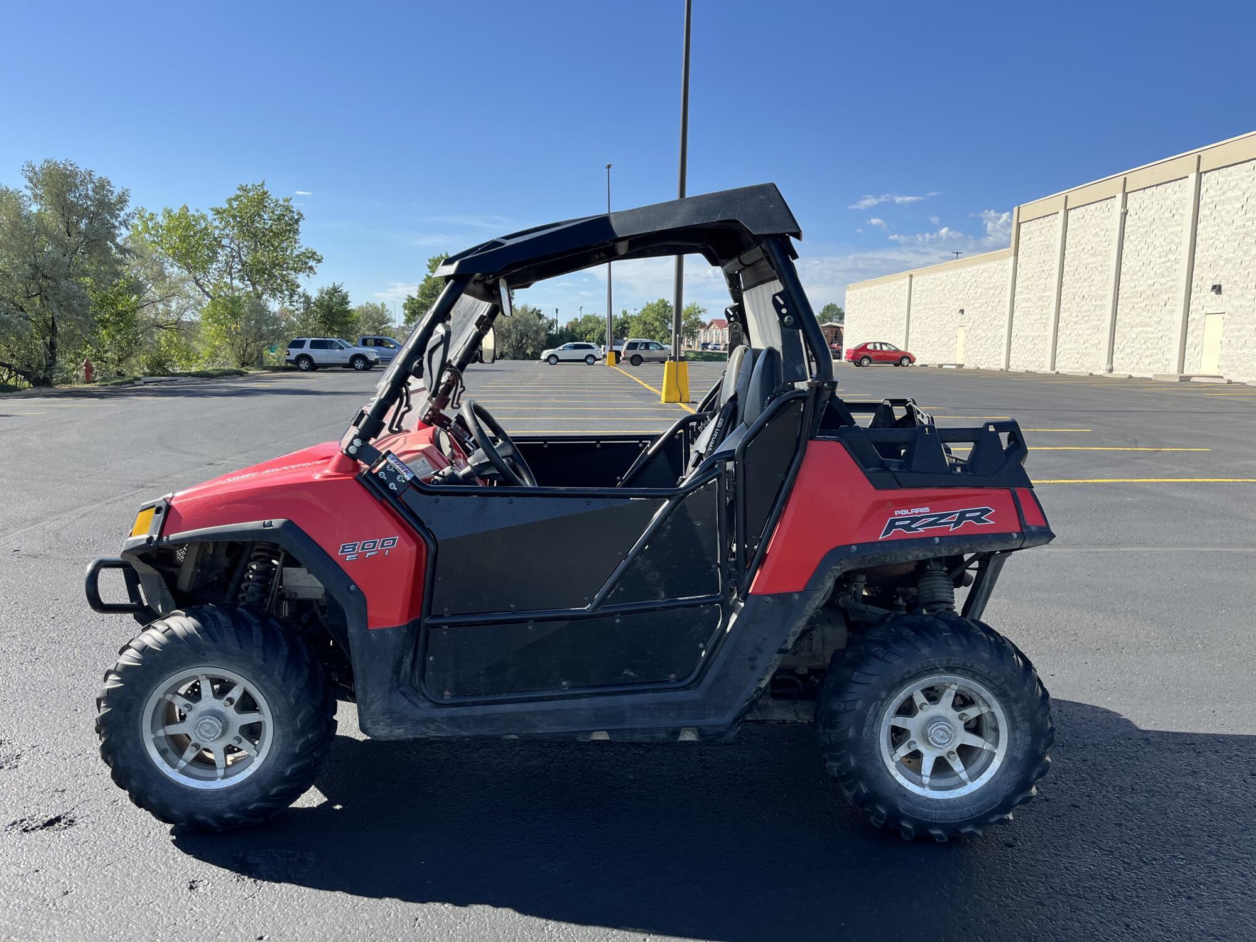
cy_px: 471
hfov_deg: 67.3
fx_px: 943
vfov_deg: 53.1
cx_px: 628
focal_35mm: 26
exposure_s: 1/2024
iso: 50
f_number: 1.6
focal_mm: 5.1
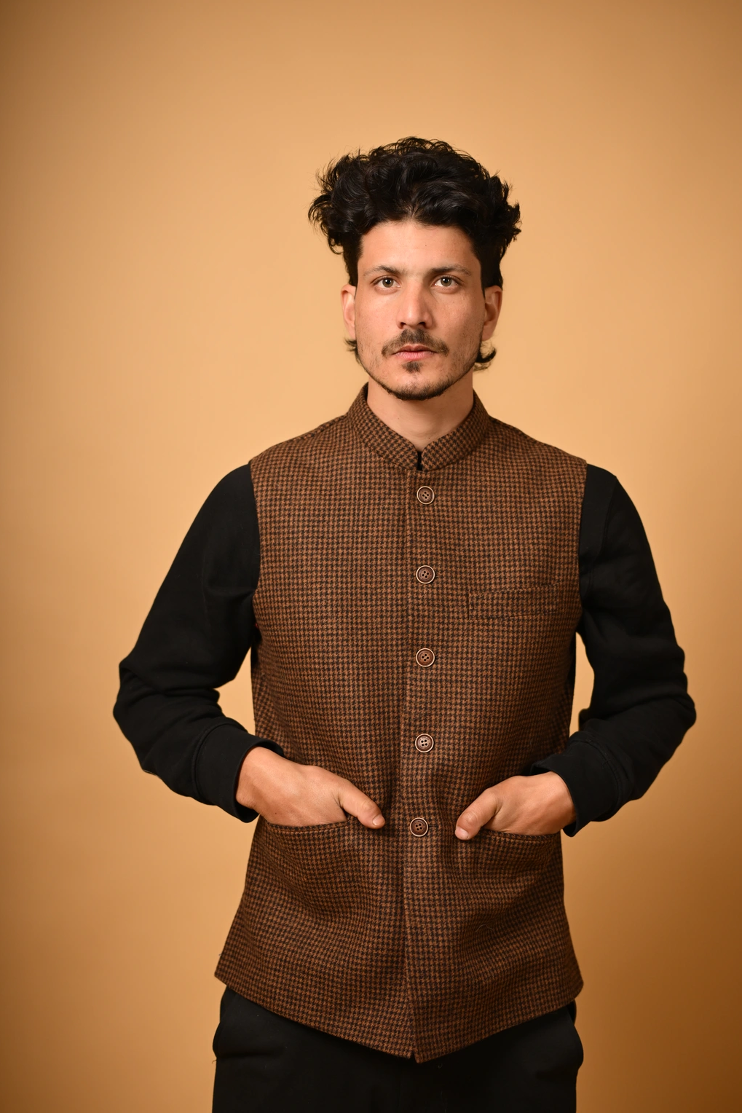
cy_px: 592
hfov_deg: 25.1
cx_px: 388
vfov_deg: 36.9
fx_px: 1669
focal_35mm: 54
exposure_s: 1/1250
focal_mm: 50
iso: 200
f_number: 2.2
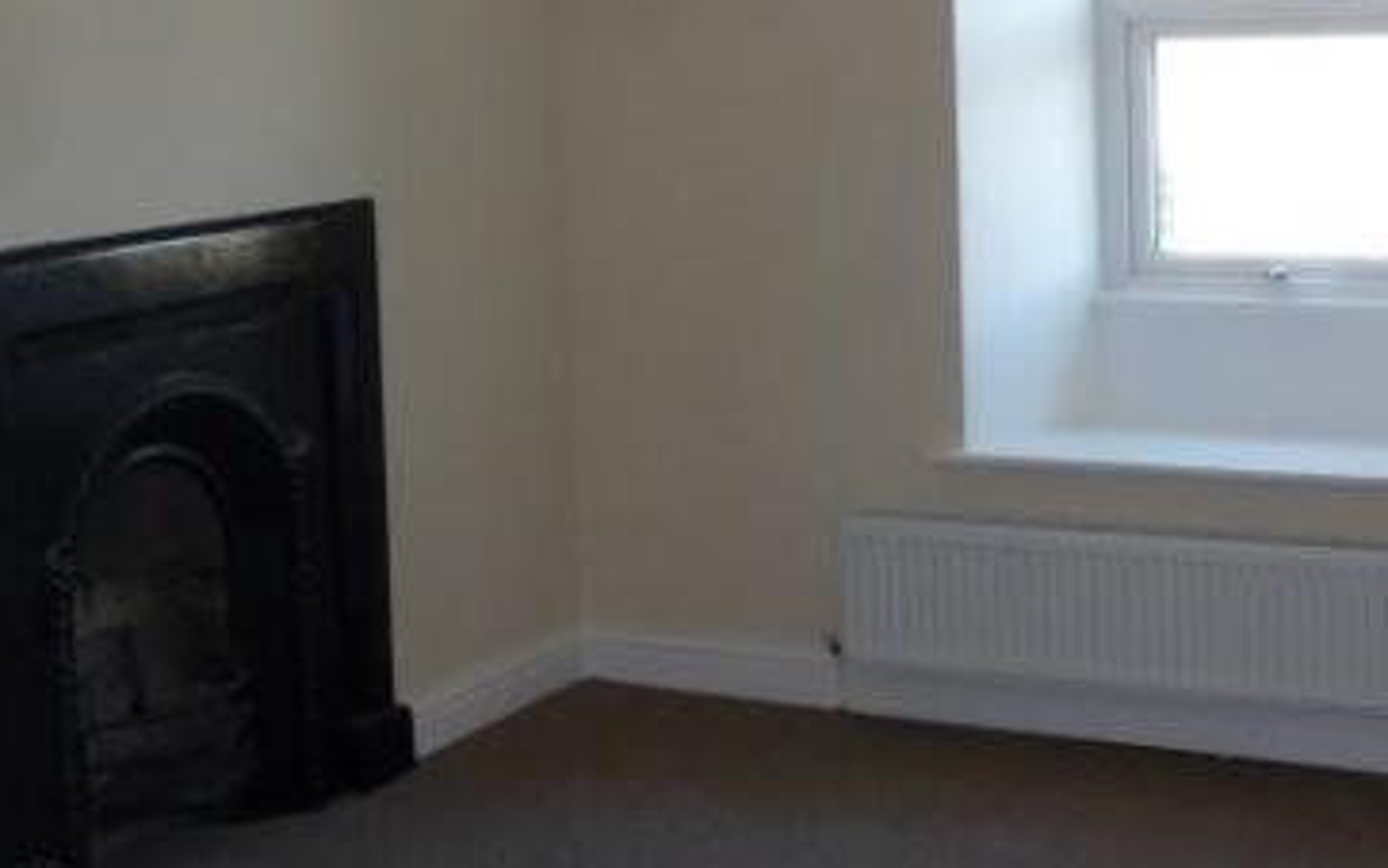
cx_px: 916
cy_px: 147
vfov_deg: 18.9
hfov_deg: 30.0
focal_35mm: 68
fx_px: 2573
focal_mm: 6.5
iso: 125
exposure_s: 1/30
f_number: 3.6
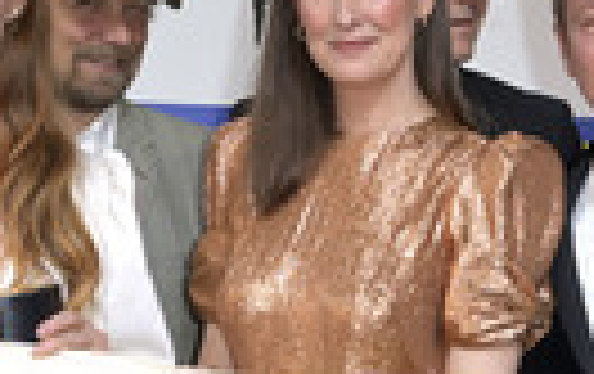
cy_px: 320
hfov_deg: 12.5
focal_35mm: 167
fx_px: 2708
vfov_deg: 7.9
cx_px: 205
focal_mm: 48
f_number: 5.6
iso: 640
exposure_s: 1/250
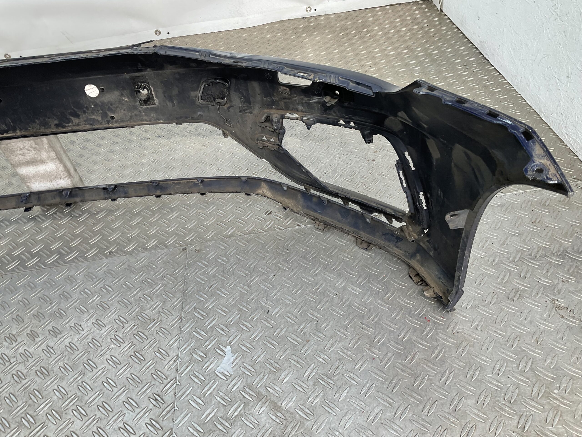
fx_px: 488
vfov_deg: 48.2
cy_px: 218
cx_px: 291
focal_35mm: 29
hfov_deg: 61.7
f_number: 1.8
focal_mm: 3
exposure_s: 1/120
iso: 20
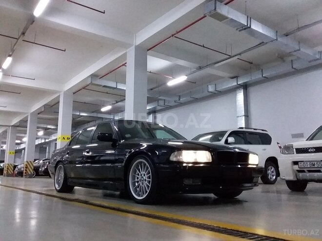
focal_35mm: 31
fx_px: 288
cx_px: 161
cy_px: 120
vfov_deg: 45.4
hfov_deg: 58.4
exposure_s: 1/17
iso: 320
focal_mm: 3.3
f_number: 2.2
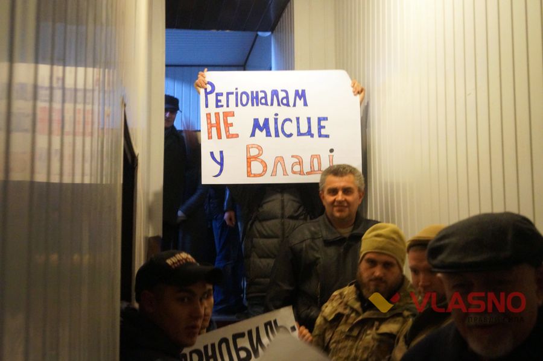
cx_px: 272
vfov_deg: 25.7
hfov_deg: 37.9
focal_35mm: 52
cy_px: 180
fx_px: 791
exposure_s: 1/8
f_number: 6.3
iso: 3200
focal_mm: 35
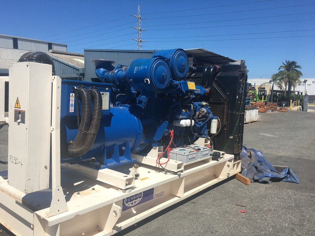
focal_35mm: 29
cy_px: 118
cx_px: 158
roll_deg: +0.2
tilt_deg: -6.4
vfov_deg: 48.2
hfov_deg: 61.7
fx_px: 264
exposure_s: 1/1709
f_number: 2.2
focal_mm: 4.15
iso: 25
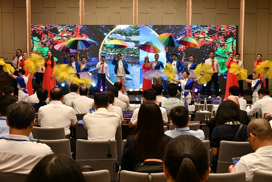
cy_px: 91
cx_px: 136
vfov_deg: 31.2
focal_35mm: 43
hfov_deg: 45.4
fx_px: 325
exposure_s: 1/30
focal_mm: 29
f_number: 8
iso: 400
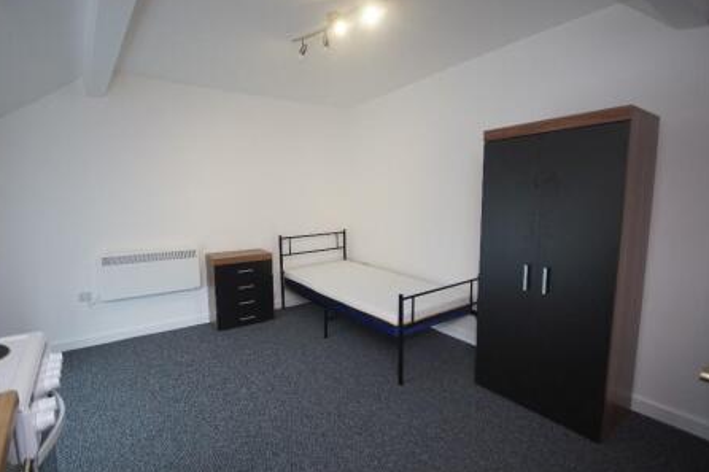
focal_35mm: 16
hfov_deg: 96.6
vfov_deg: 73.7
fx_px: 315
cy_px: 233
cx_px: 334
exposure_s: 1/160
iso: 800
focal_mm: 10
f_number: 4
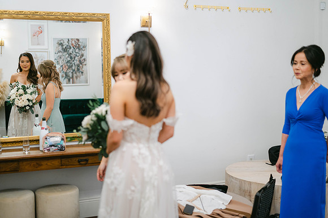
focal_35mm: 50
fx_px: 455
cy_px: 109
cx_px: 164
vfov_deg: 27.0
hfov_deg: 39.6
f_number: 1.8
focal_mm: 50
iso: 560
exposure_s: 1/125
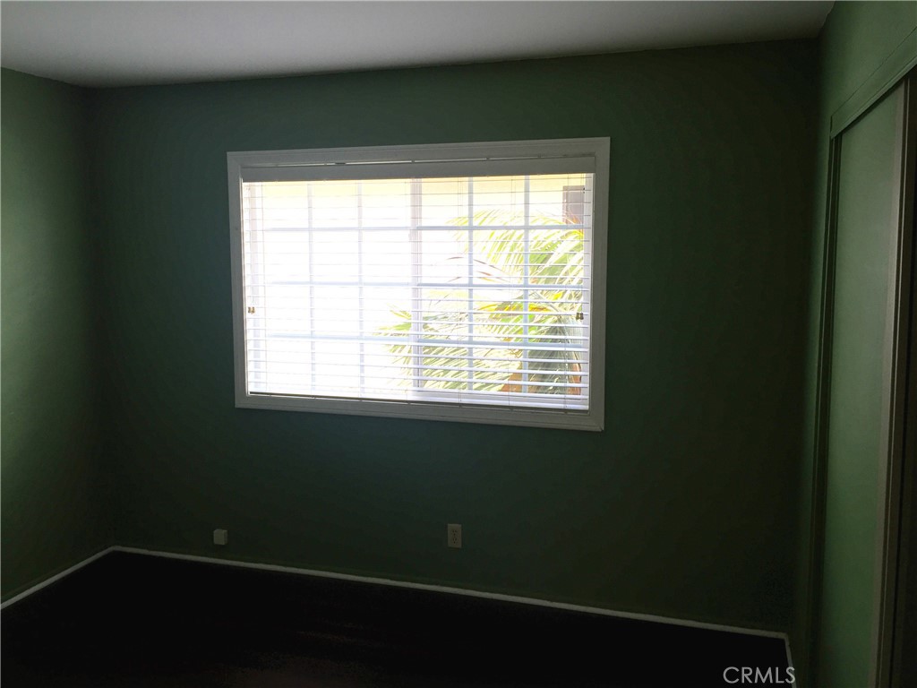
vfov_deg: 48.2
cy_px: 344
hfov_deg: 61.7
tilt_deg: -4.6
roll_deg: -0.5
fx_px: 768
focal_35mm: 29
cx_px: 458
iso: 40
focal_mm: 4.15
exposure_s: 1/60
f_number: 2.2
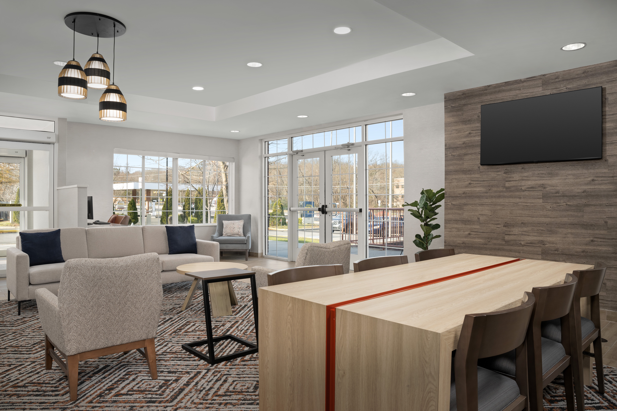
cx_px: 308
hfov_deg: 73.7
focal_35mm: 24
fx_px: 411
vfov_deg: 53.1
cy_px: 206
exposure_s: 1/80
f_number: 11
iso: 800
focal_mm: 24
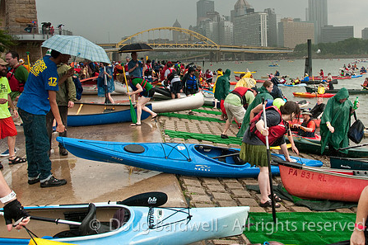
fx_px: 357
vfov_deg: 37.6
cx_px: 230
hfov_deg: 53.9
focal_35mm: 35
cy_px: 94
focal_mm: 18
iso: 800
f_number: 5.6
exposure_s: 1/640
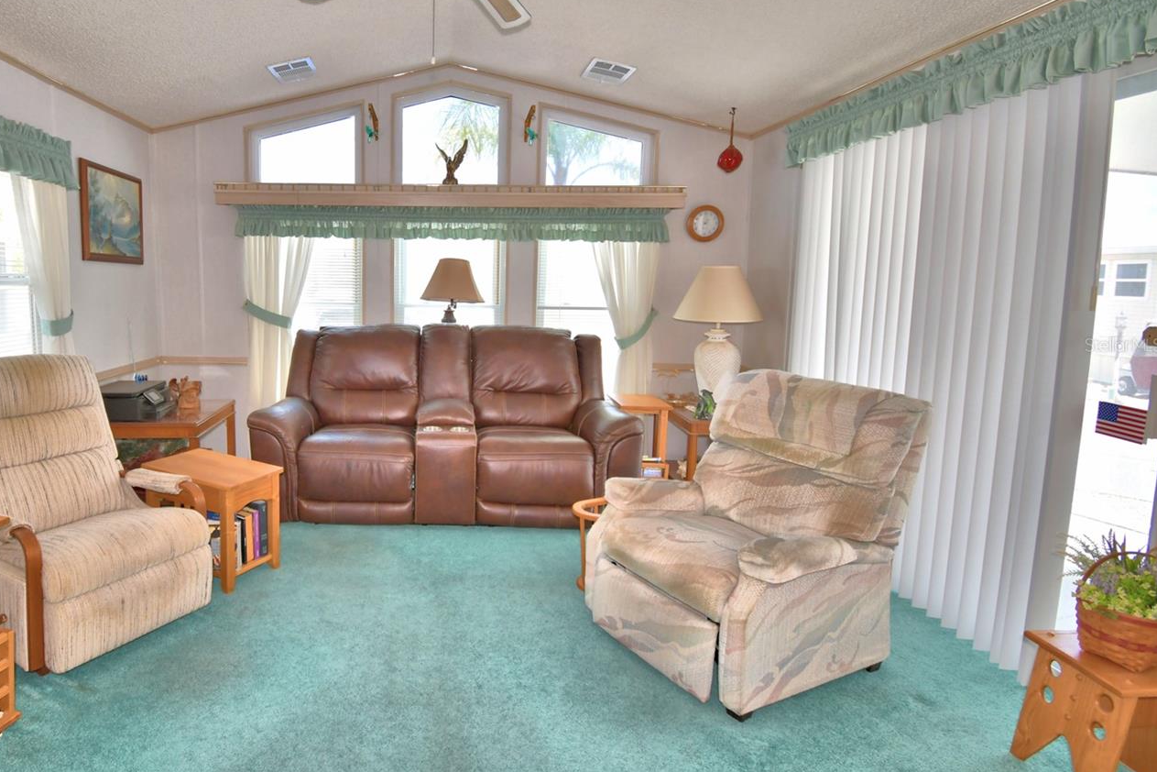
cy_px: 345
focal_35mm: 19
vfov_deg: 64.4
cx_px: 433
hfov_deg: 85.2
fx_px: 611
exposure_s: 1/60
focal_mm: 10
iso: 125
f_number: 4.5
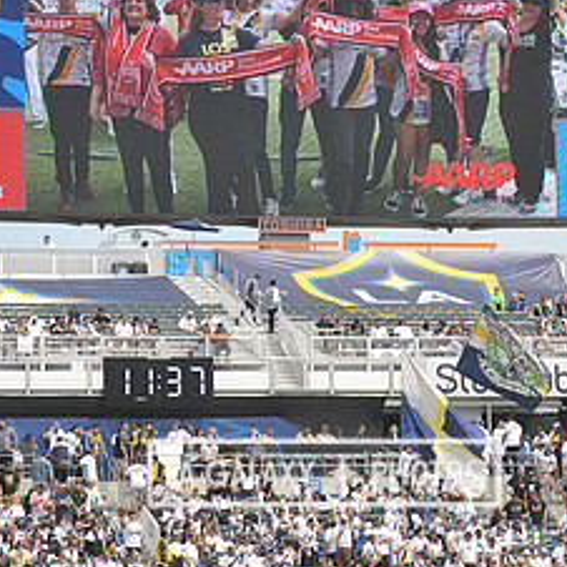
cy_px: 95
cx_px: 324
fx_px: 4114
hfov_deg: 7.9
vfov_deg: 7.9
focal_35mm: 222
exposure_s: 1/400
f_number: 10
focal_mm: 102
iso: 250
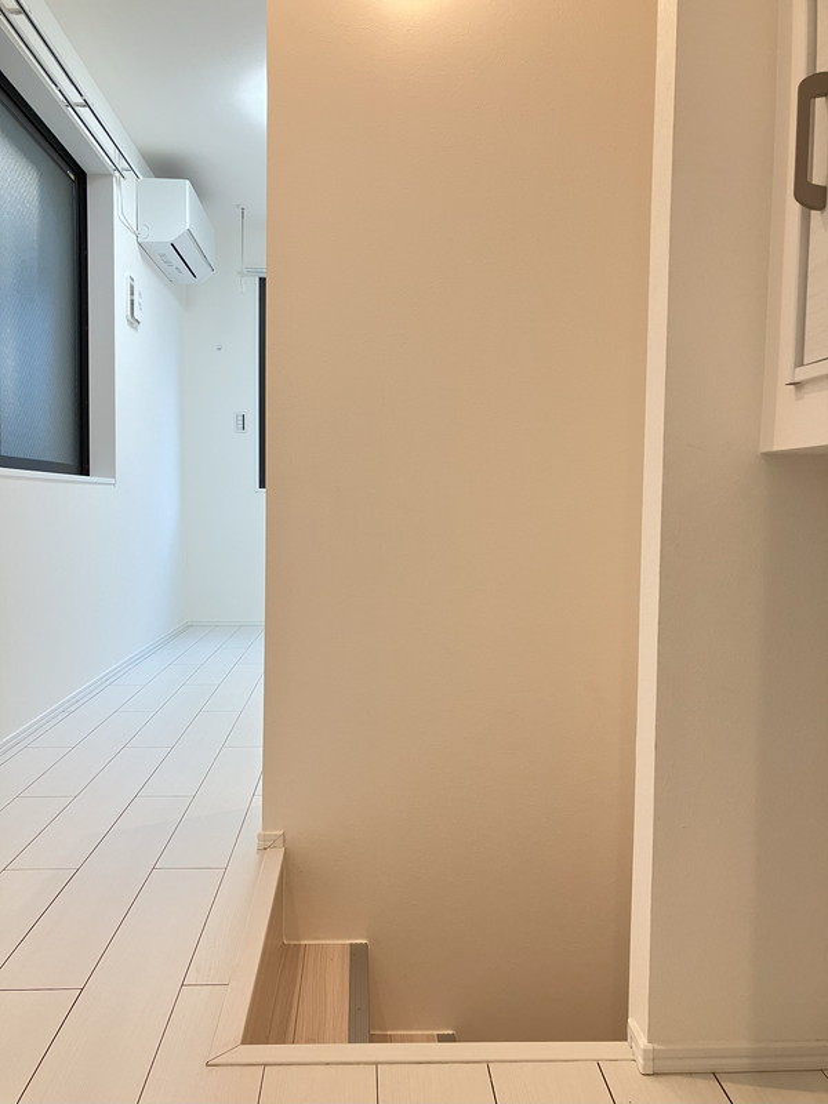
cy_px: 552
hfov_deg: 49.7
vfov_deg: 63.4
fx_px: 893
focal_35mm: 28
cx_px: 414
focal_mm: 3.99
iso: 64
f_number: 1.8
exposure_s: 1/50
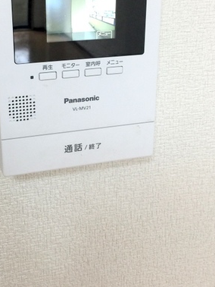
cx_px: 72
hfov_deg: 31.3
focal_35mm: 46
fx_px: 381
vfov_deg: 40.2
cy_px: 74
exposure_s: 1/30
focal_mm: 4.15
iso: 40
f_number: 2.2
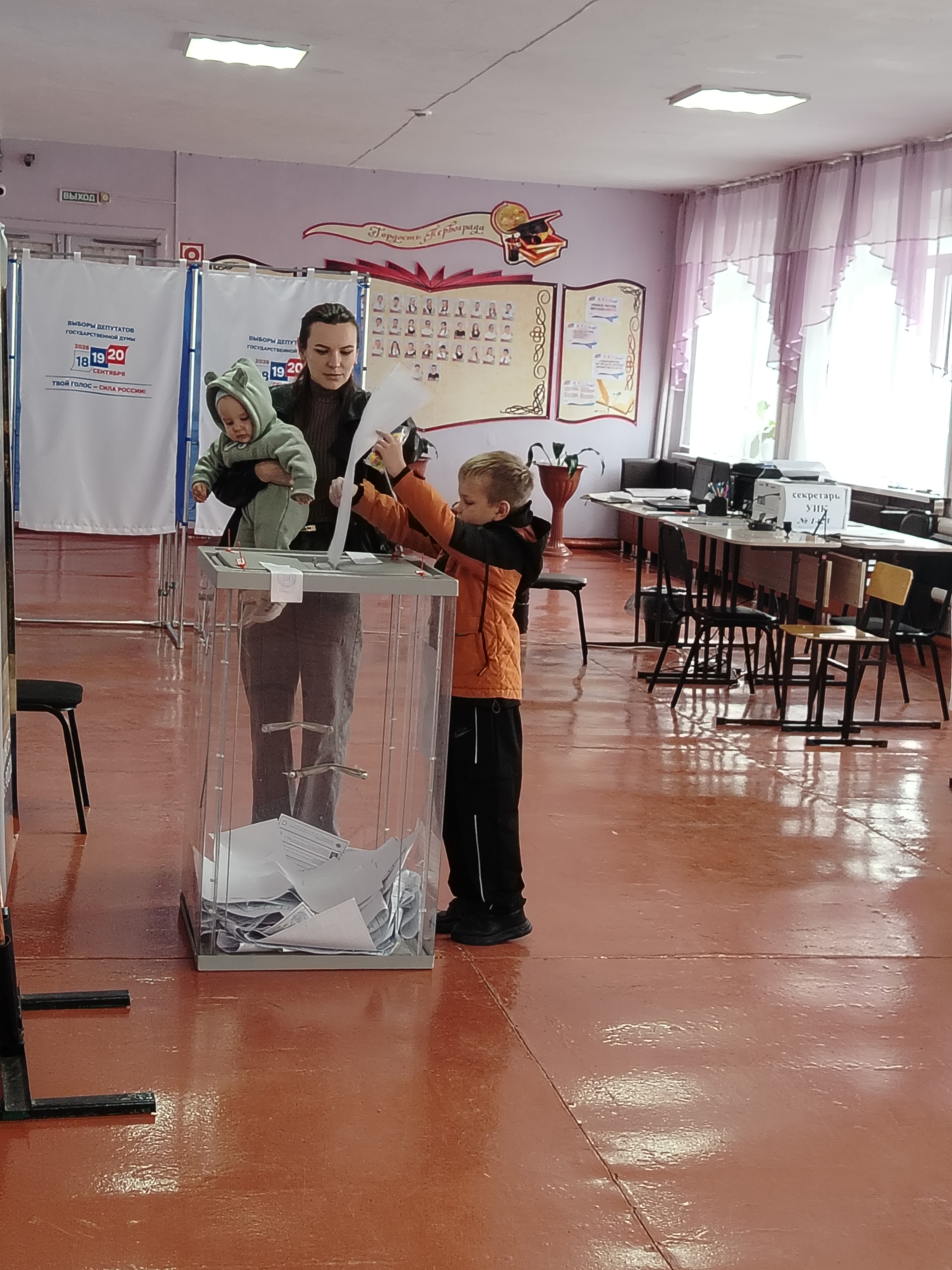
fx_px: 1980
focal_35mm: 54
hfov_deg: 27.0
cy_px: 635
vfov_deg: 35.5
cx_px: 476
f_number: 1.75
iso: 381
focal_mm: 5.25
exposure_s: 1/50
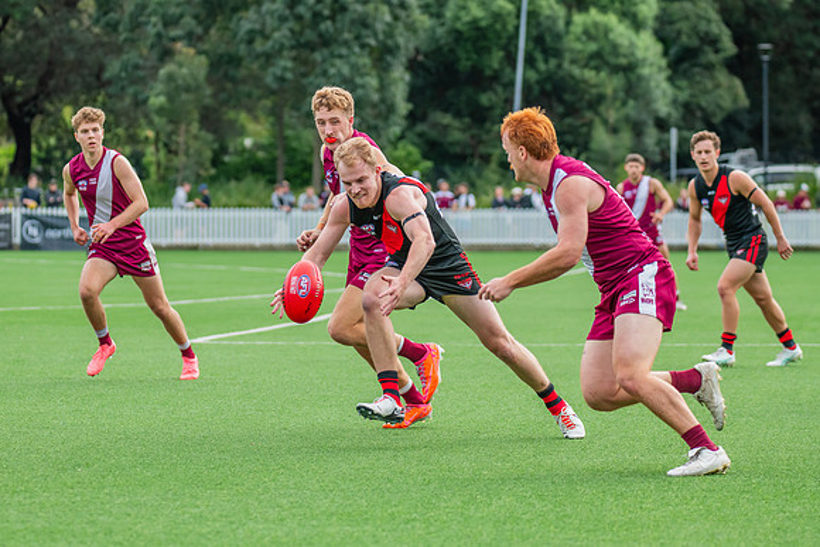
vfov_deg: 7.2
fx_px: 4378
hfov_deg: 10.7
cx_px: 366
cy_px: 251
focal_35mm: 192
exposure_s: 1/1250
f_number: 5
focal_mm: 170
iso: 800
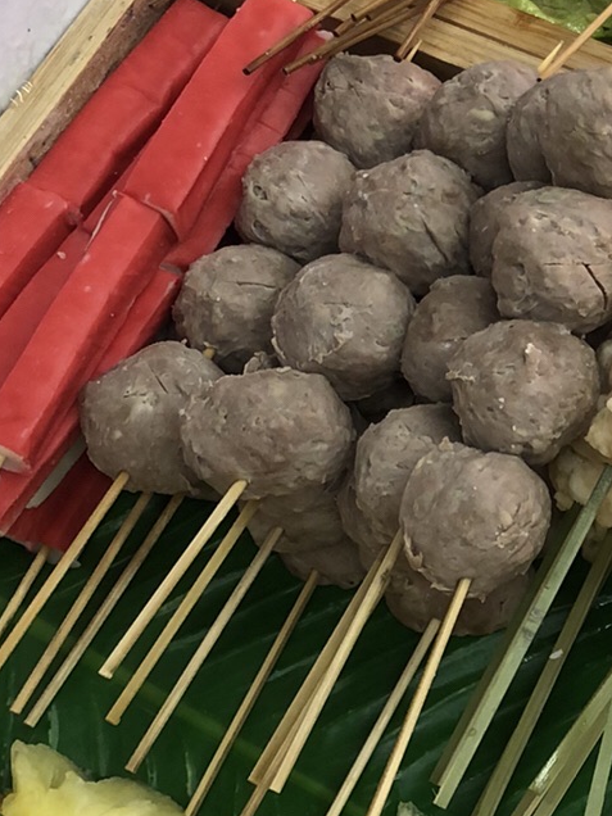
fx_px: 2074
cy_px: 325
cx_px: 917
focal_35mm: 88
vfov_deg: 22.2
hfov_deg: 15.5
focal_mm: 4
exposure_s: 1/50
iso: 32
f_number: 1.8
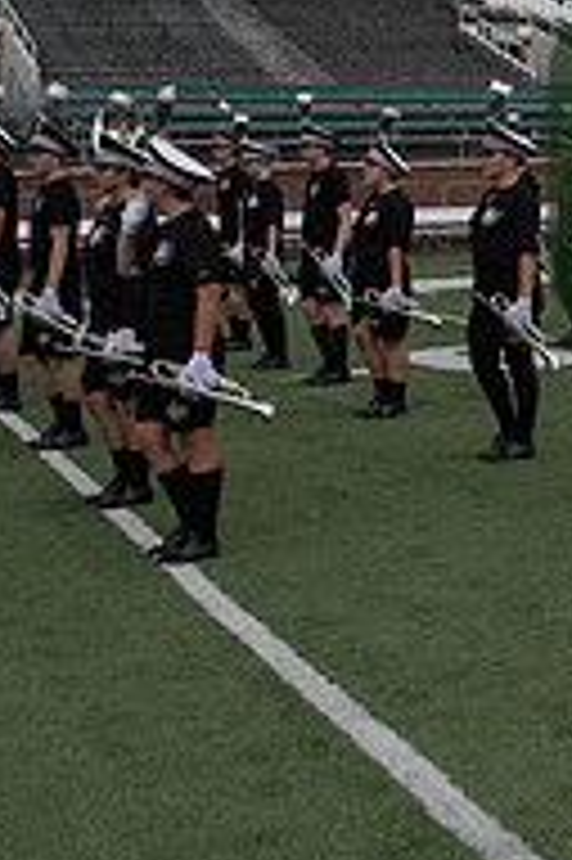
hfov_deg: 16.7
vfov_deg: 27.4
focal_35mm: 73
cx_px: 887
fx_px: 1743
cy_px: 218
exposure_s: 1/2500
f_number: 5.6
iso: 640
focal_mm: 24
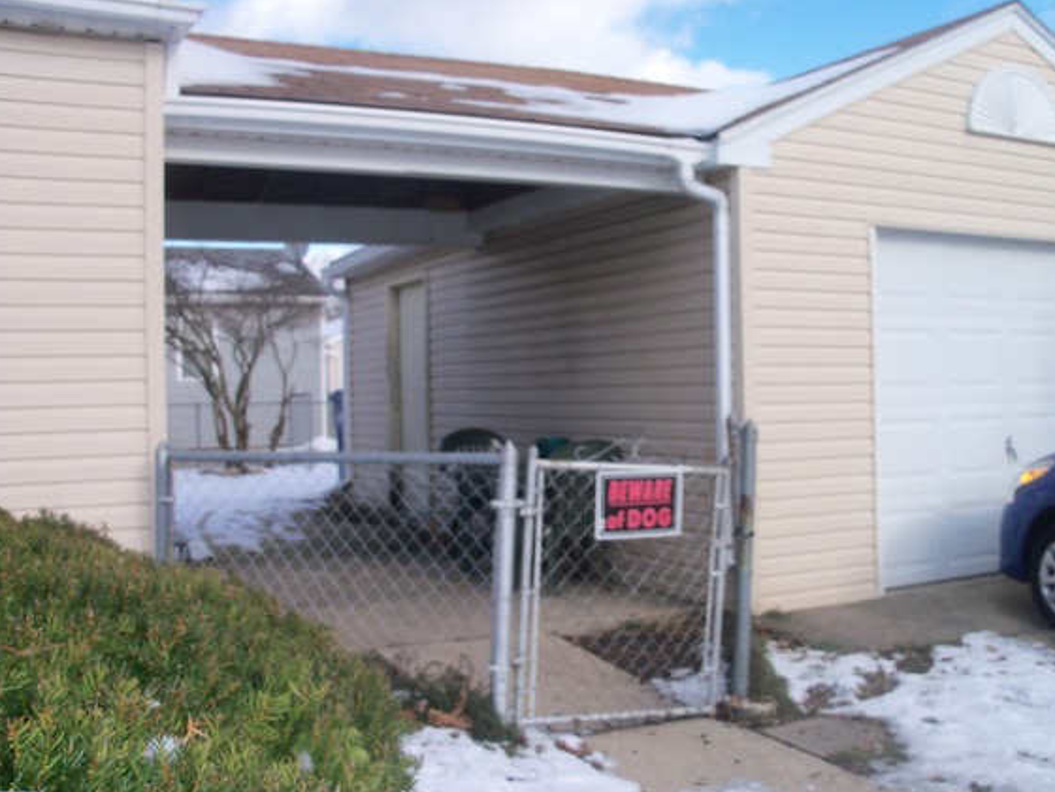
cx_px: 580
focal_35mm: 40
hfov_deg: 46.7
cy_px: 419
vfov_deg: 35.9
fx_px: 1219
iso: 80
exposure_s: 1/640
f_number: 3
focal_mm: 6.3
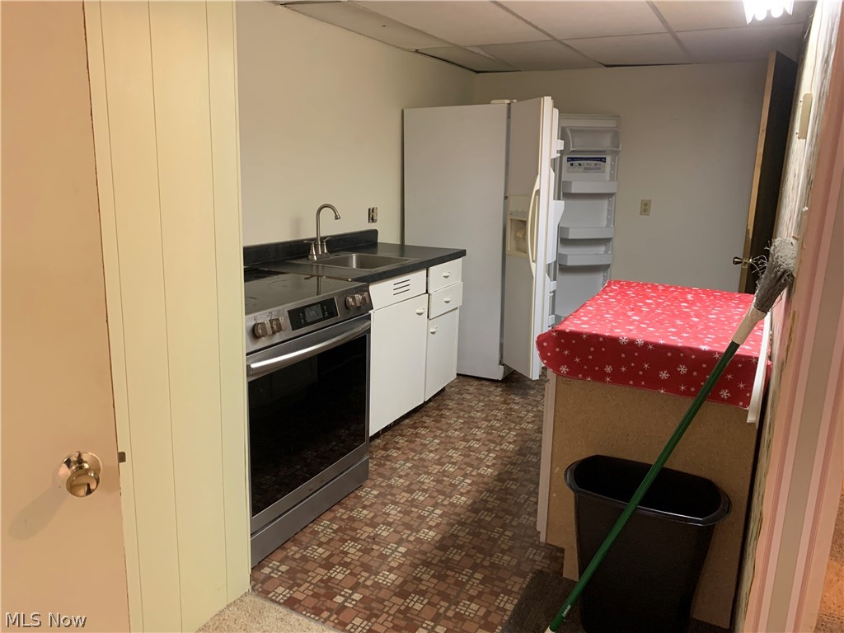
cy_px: 316
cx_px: 422
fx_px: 634
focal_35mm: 26
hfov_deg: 67.3
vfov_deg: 53.1
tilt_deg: -12.8
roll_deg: -1.3
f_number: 1.8
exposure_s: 1/60
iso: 250
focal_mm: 4.25
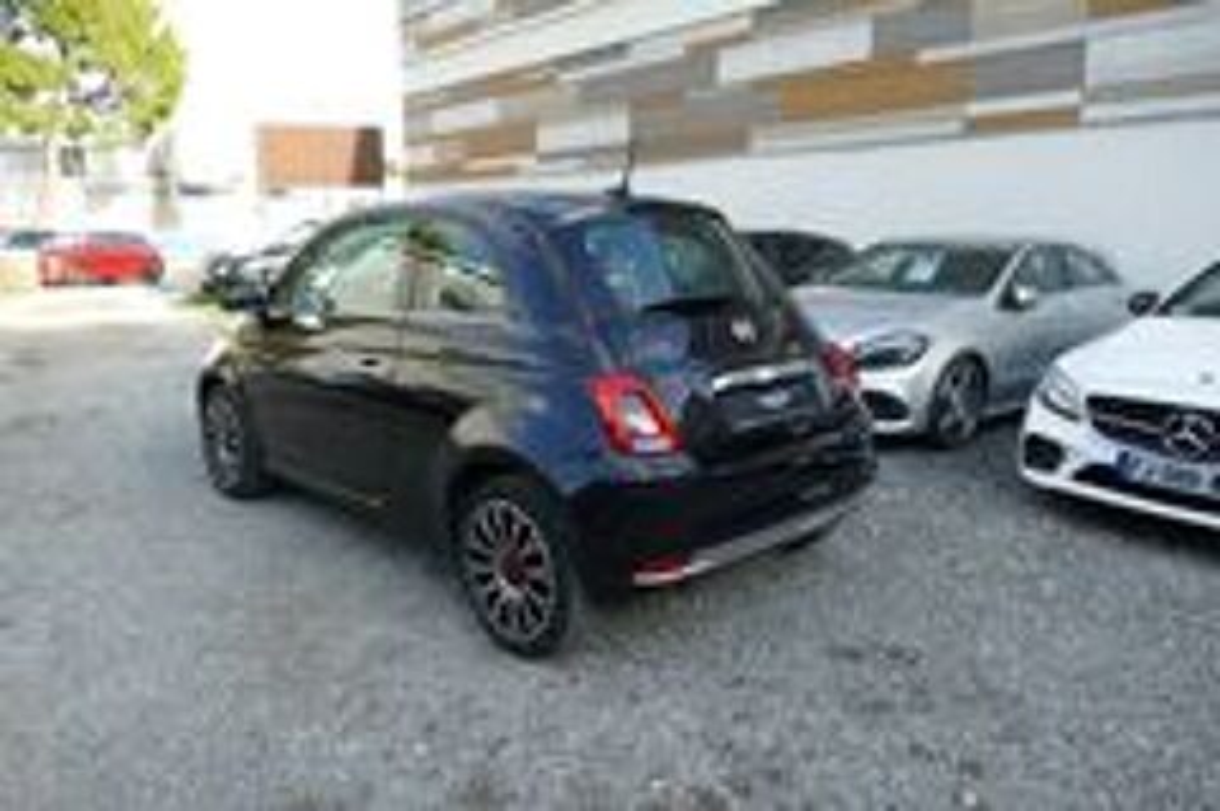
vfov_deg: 51.2
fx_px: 846
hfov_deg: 71.6
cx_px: 610
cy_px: 406
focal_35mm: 25
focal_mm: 9.12
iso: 125
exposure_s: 1/400
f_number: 2.8
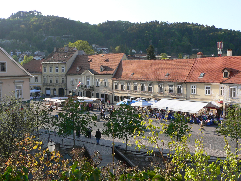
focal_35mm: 41
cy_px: 90
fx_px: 285
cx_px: 120
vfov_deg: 35.1
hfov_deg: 45.8
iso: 80
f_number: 4
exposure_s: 1/200
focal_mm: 6.8
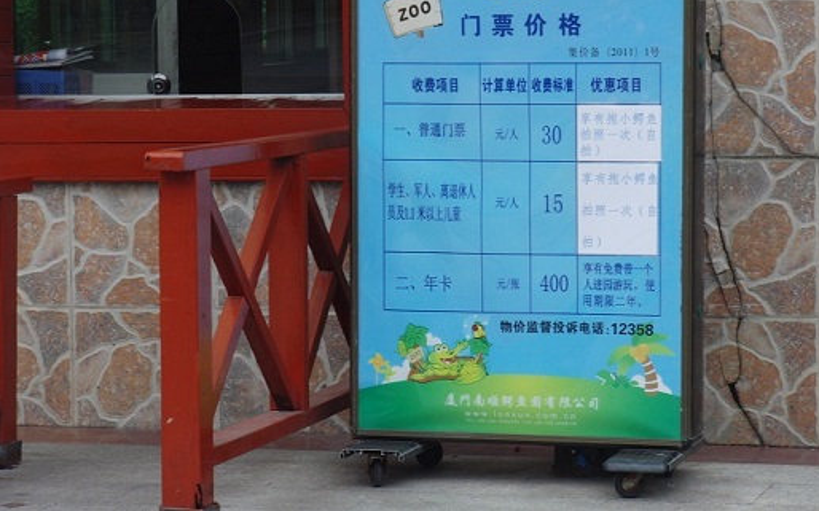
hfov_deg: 15.4
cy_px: 202
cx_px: 412
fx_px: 3035
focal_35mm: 136
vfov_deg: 9.6
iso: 100
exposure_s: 1/60
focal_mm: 22
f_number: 5.2
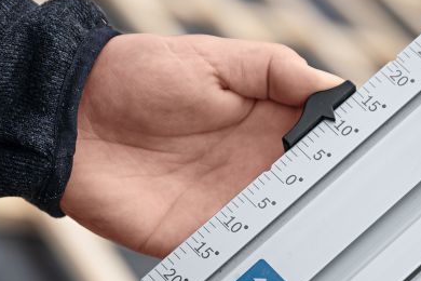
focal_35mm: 136
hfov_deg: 15.1
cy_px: 265
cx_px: 252
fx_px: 1590
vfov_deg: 10.0
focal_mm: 53
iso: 80
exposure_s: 1/800
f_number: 3.2
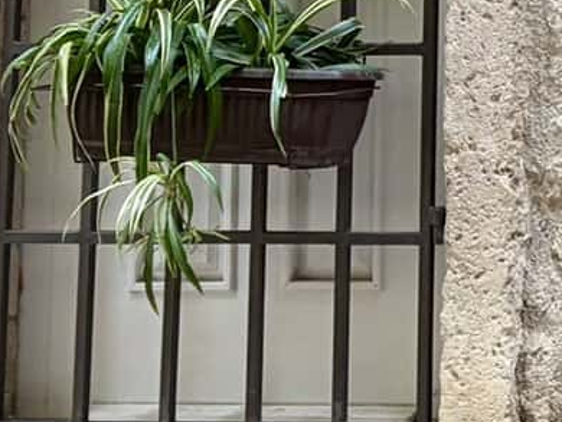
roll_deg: +1.6
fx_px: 2079
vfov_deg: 11.0
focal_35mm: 128
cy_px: -264
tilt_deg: +5.3
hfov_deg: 13.2
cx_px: 1138
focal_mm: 5.96
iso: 64
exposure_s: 1/52
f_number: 1.6
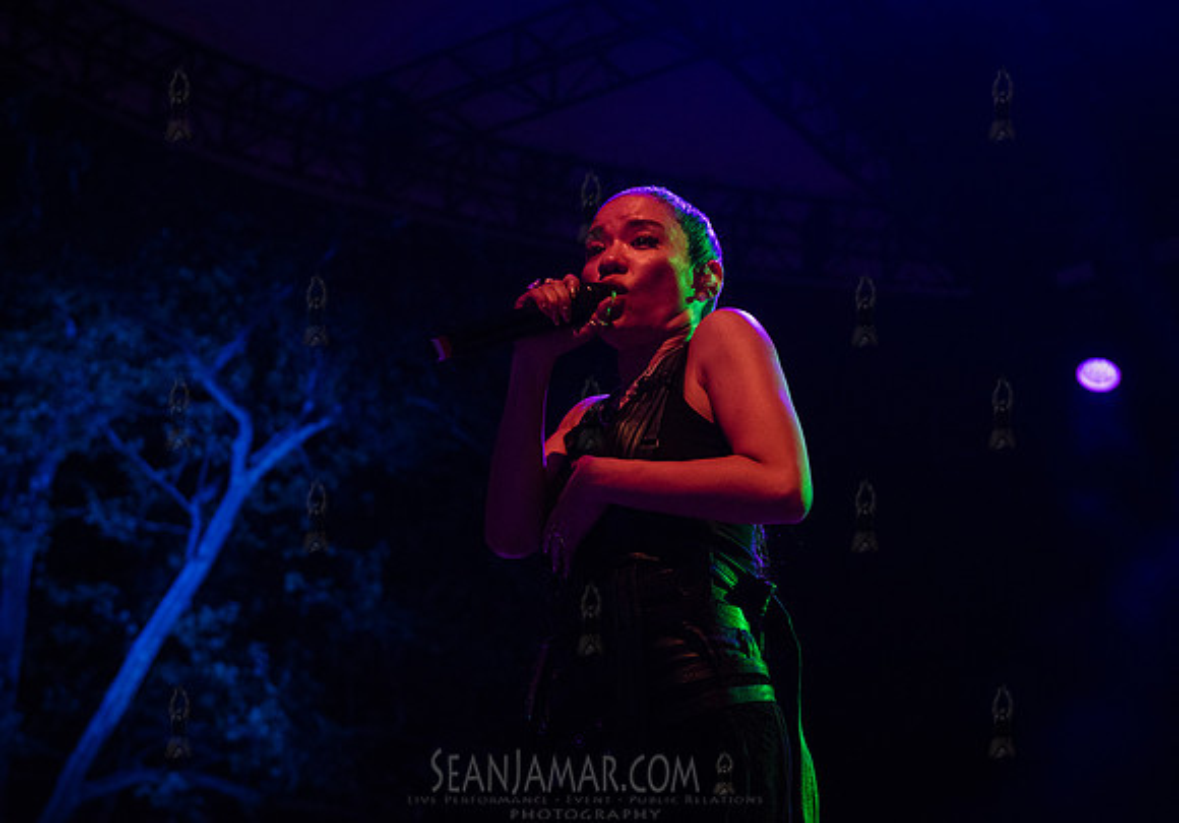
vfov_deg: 22.1
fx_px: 2111
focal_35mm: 64
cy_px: 412
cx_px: 567
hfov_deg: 31.2
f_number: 3.5
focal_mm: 56
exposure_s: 1/400
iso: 6400
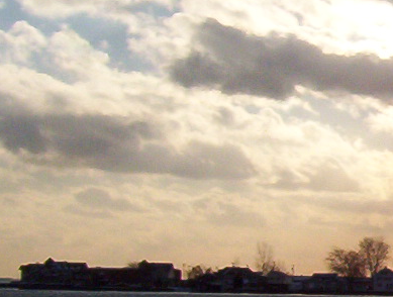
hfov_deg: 12.5
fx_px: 1719
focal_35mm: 151
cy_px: 235
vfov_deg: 9.9
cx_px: 548
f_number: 5.24
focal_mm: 5.54
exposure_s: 1/1701
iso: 100
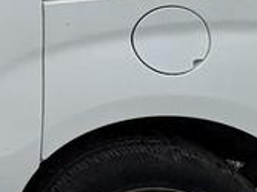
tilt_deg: -7.7
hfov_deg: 19.0
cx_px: -222
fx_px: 556
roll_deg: +1.8
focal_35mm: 75
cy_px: -58
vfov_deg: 18.3
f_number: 2.2
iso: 50
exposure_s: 1/2342
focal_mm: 2.22
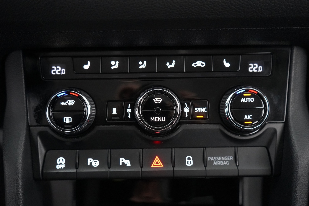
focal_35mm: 31
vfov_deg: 42.3
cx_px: 154
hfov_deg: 60.3
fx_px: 266
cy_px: 103
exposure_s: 1/40
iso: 10000
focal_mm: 31
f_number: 4
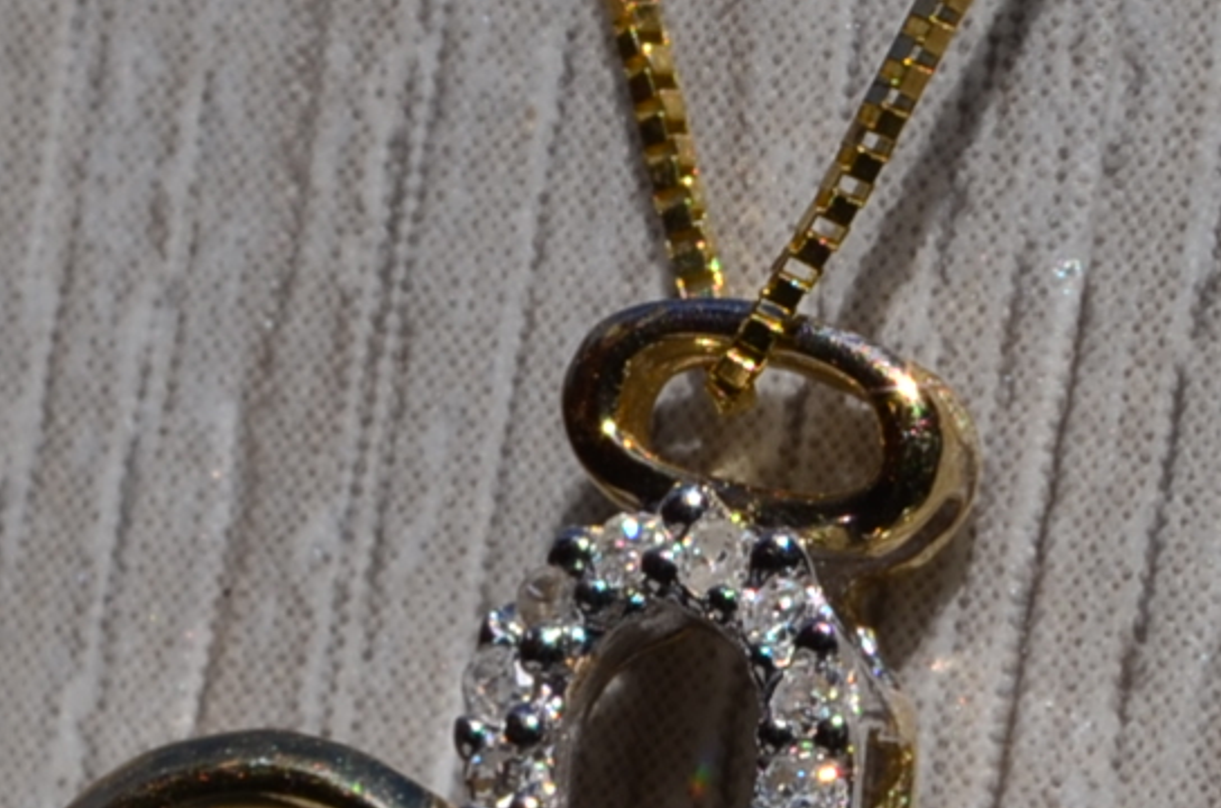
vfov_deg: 1.9
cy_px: 1775
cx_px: 727
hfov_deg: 2.9
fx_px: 24135
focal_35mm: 713
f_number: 22
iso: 100
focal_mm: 105
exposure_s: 1/160
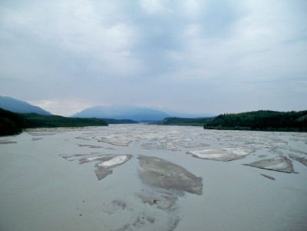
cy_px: 116
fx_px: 310
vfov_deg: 40.7
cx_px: 154
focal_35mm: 35
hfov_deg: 52.6
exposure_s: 1/500
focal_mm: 6.3
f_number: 3.1
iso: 80
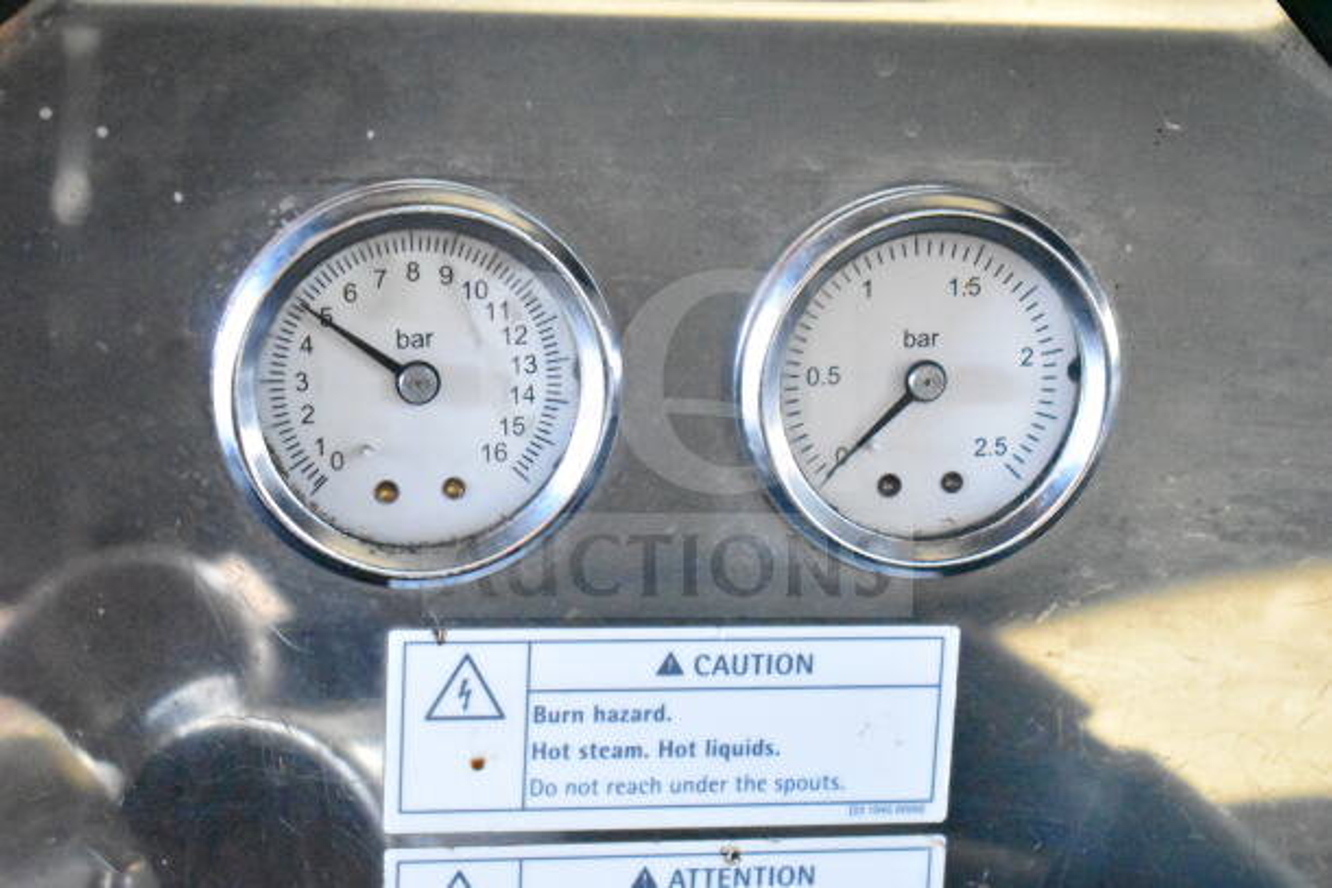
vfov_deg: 18.9
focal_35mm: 72
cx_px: 666
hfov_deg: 28.1
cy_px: 444
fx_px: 2664
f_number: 5.3
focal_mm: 48
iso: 25600
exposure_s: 1/30
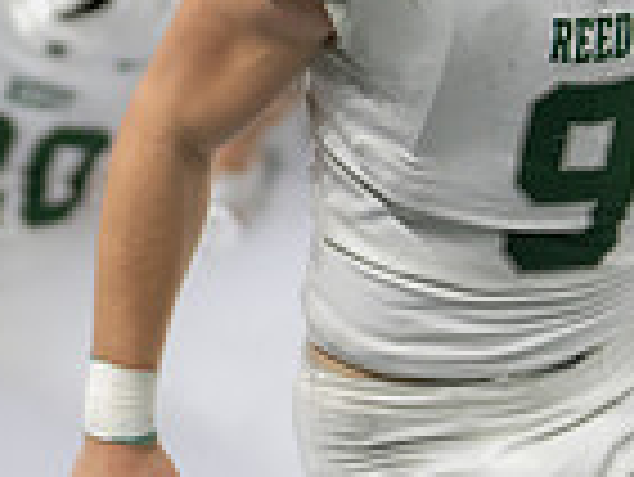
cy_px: -300
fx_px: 4986
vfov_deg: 5.4
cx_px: 162
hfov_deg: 7.3
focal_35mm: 272
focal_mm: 50
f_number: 1.2
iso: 400
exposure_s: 1/1250
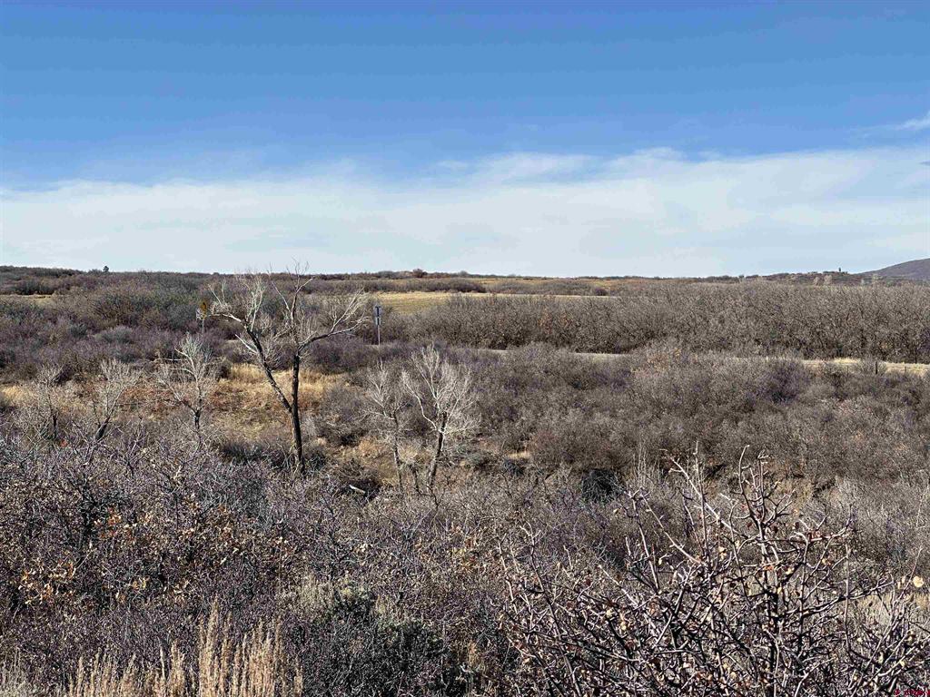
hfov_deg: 25.3
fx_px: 2069
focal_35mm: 77
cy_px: 348
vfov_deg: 19.1
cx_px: 465
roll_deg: +0.4
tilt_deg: +0.8
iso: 32
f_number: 2.8
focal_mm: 9
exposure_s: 1/791
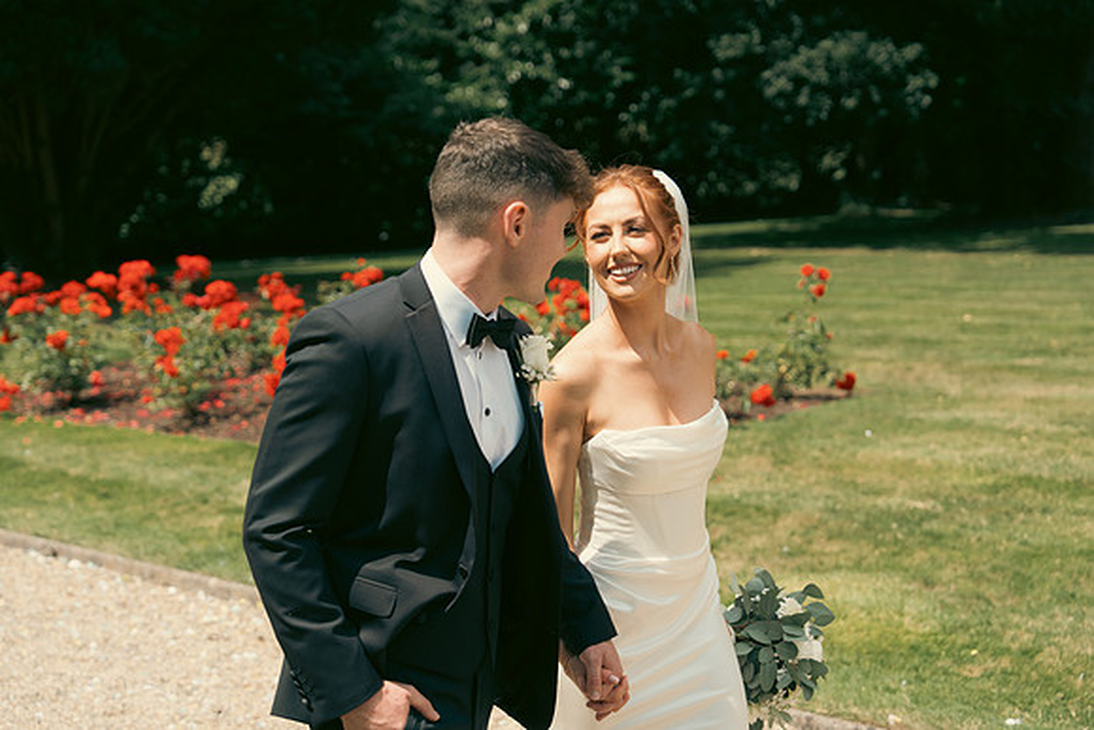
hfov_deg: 33.9
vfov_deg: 23.0
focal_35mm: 59
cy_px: 365
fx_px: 1793
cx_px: 547
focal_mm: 59
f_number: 3.5
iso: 250
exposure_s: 1/2000
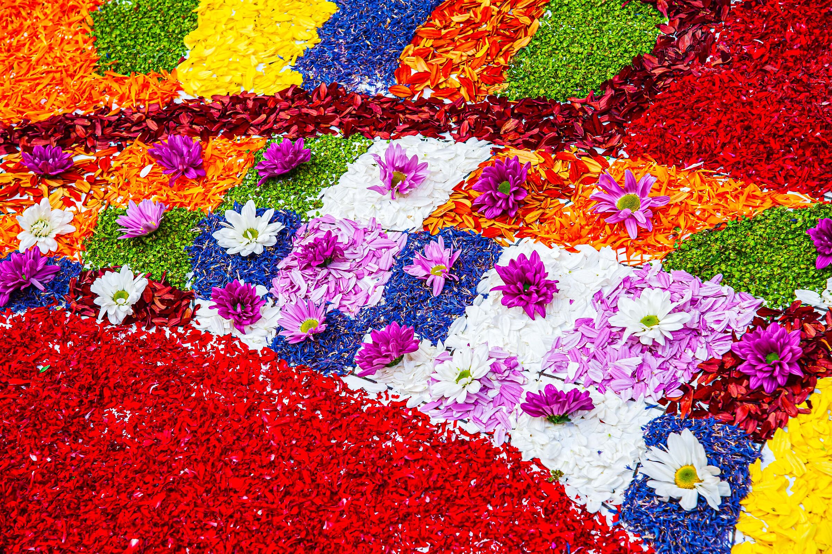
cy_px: 277
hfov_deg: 23.7
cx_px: 416
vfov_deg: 15.9
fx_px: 1986
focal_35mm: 86
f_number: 9
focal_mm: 86
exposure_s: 1/125
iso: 250
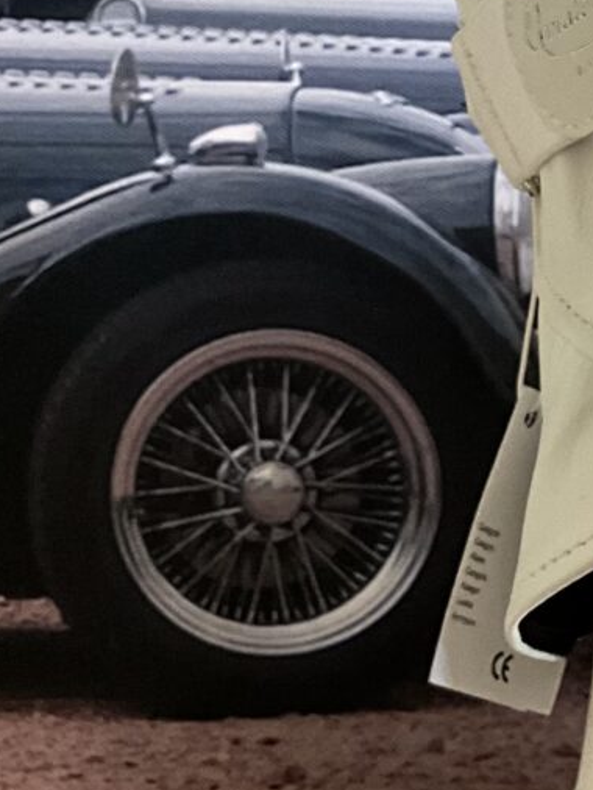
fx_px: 2008
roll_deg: -2.6
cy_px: 2
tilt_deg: -7.3
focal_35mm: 88
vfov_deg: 21.5
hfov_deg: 14.9
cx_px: 1014
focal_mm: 3
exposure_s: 1/50
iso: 100
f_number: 1.8
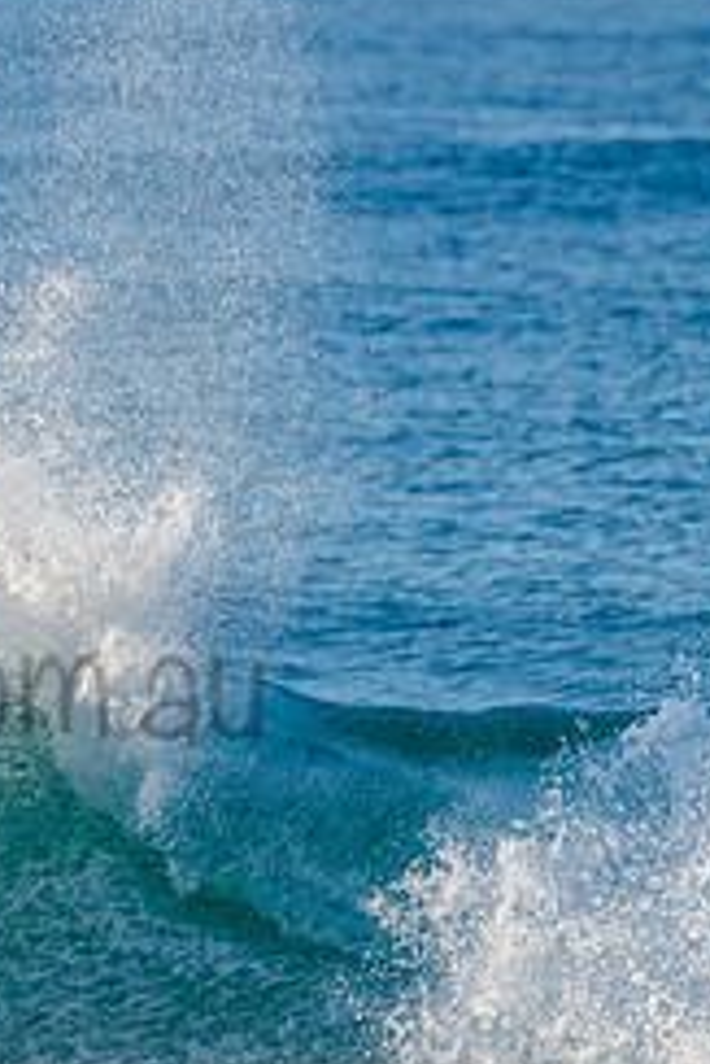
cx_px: -196
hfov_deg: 1.2
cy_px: 639
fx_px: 35122
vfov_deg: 1.7
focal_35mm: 1189
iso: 280
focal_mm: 500
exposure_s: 1/2000
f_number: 5.6
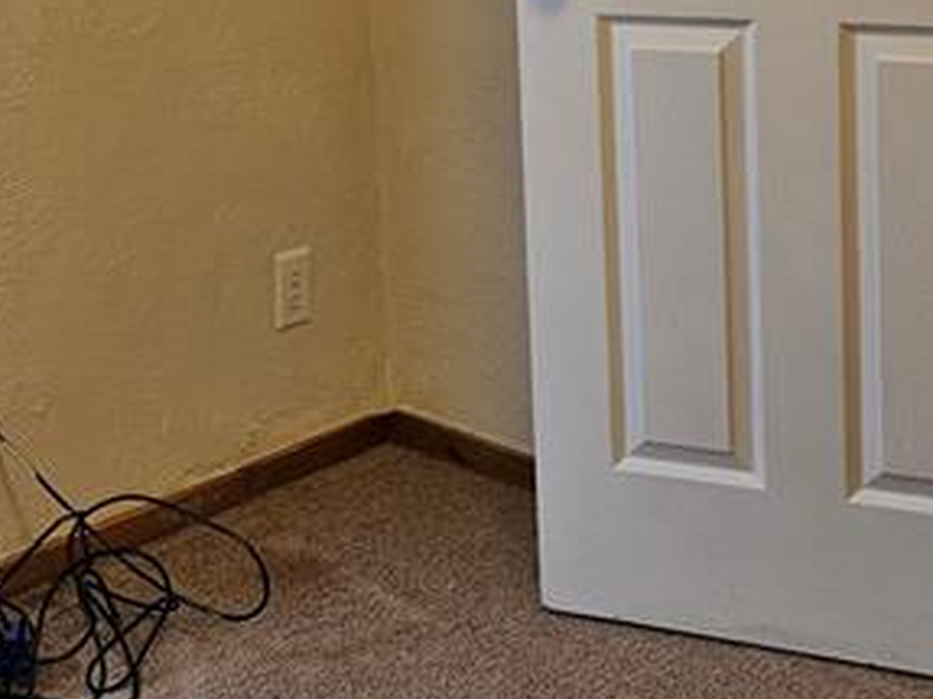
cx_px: 189
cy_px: -88
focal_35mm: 82
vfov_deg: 17.3
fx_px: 2209
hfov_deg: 23.5
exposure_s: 1/120
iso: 100
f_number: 1.7
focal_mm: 6.3
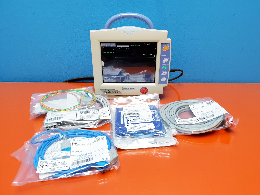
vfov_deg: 53.1
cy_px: 98
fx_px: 195
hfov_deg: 67.3
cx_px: 130
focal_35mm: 26
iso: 50
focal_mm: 4.3
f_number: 2.4
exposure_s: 1/50
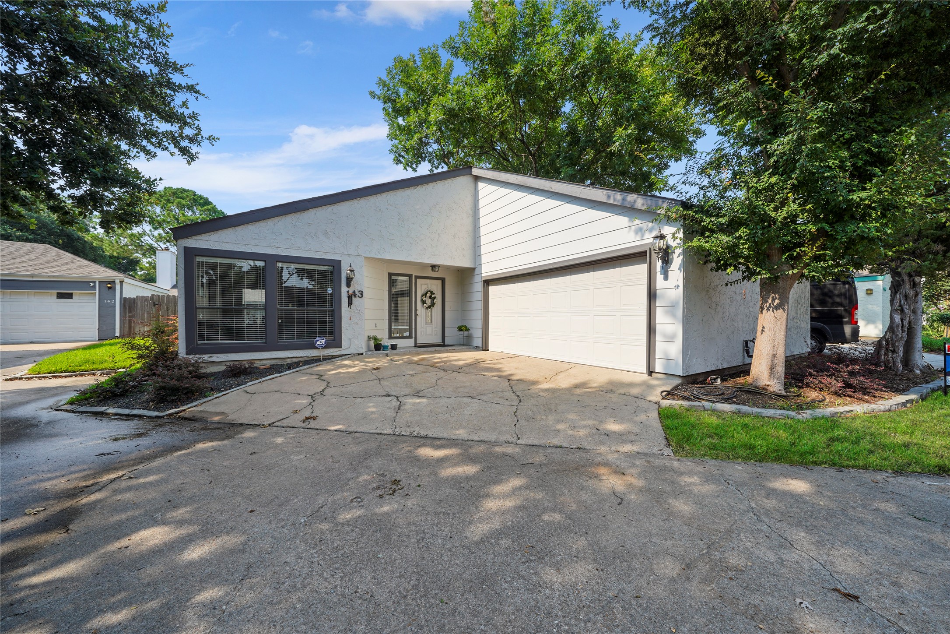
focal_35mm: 12
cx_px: 475
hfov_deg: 112.6
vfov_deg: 90.0
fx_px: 317
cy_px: 317
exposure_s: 1/100
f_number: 8
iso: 125
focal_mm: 12
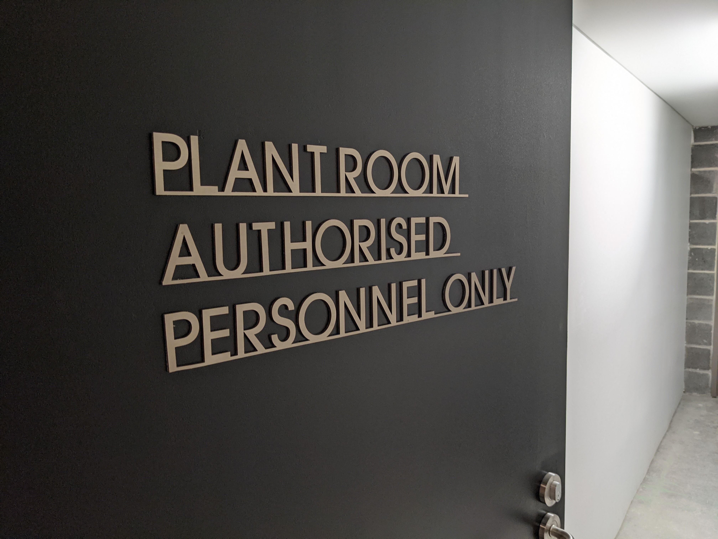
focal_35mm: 27
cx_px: 359
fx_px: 560
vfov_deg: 51.4
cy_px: 270
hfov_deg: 65.3
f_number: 1.73
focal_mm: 4.38
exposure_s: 1/23.8
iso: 46
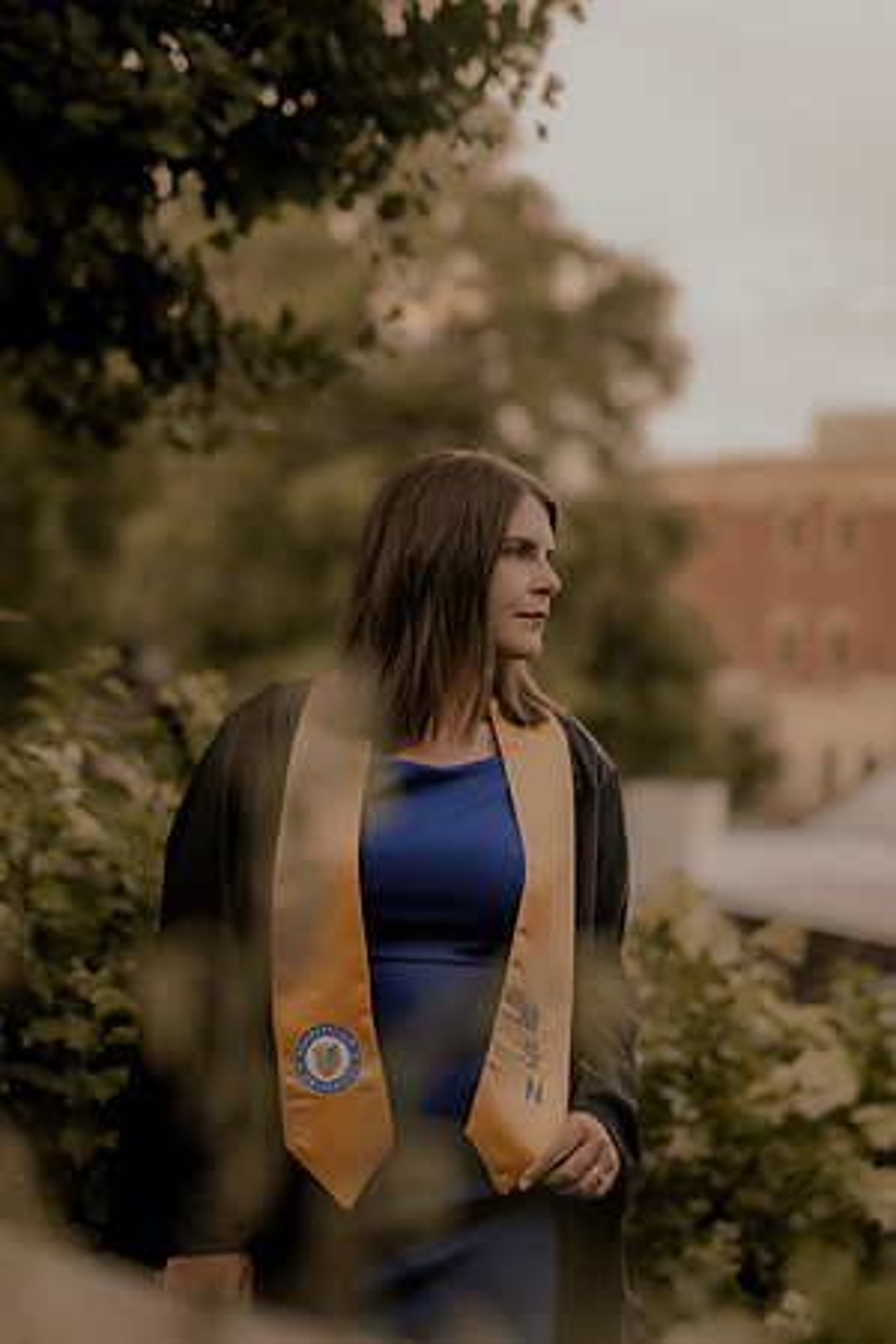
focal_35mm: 75
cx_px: 448
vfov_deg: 27.0
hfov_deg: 18.2
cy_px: 672
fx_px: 2800
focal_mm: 50
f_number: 1.8
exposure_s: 1/250
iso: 320
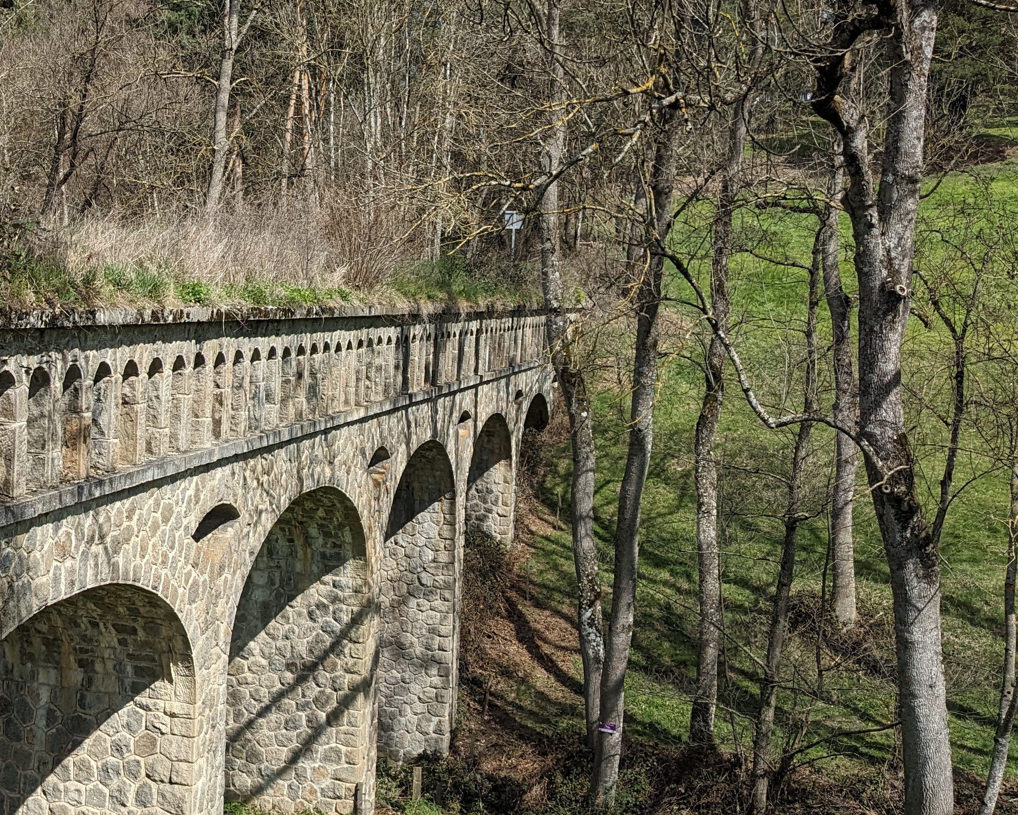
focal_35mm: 53
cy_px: 382
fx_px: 1597
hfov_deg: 33.3
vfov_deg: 28.6
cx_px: 83
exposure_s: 1/2933
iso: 53
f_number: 1.73
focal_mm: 4.38
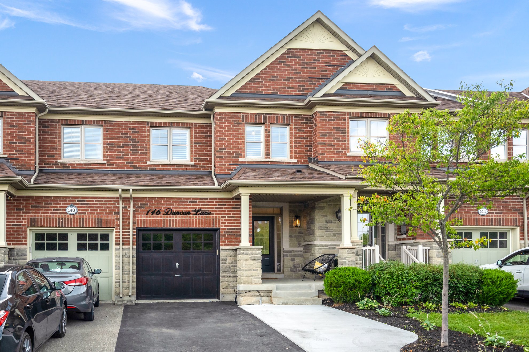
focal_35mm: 32
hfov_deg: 58.7
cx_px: 269
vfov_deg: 41.1
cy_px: 178
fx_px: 470
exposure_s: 1/200
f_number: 8
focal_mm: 31
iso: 1000
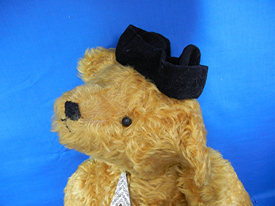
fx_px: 238
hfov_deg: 60.0
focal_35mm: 30
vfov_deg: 46.8
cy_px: 103
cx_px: 138
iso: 346
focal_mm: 5.4
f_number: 3.5
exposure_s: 1/30
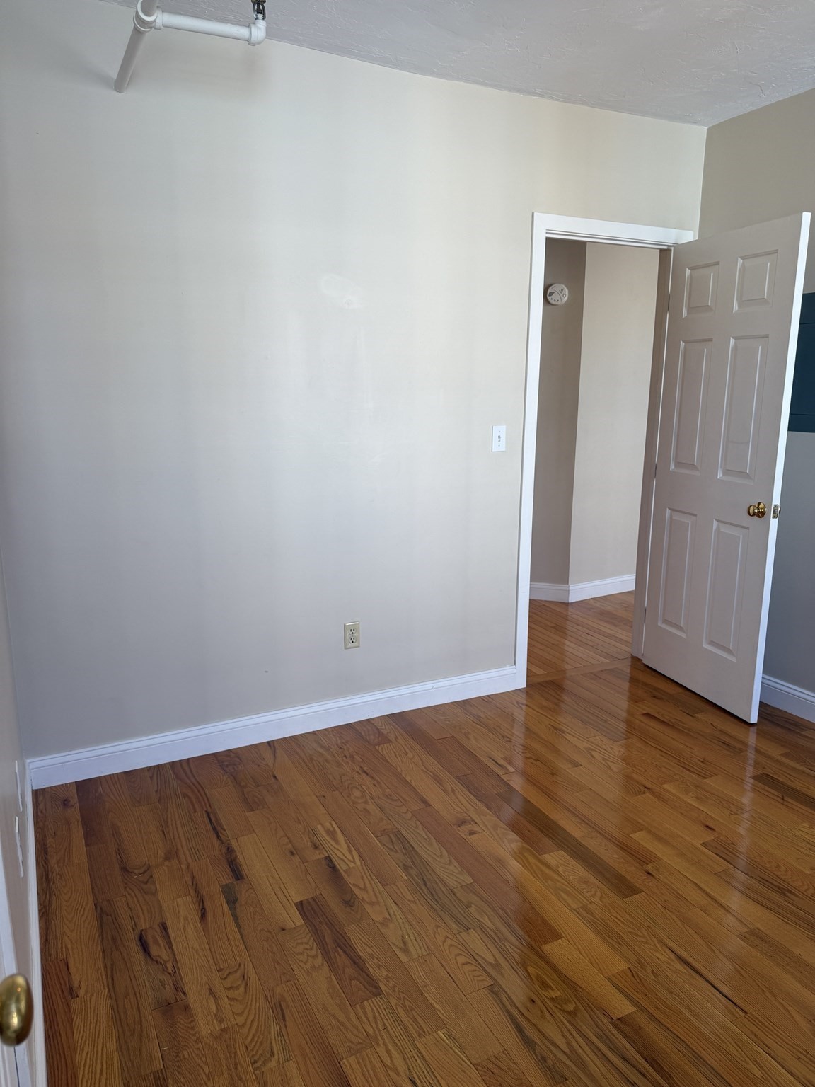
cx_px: 408
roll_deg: +0.1
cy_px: 544
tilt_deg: -11.2
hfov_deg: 56.8
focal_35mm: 24
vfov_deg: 71.6
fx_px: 753
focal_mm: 6.76
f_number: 1.78
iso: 64
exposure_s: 1/120
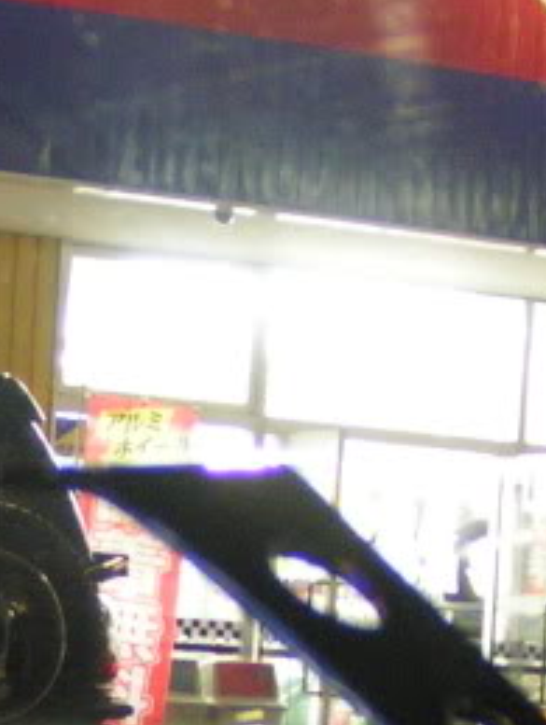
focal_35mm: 150
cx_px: -62
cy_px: 731
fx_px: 3147
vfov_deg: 13.0
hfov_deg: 9.8
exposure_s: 1/8
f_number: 2.8
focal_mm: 5.8
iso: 200
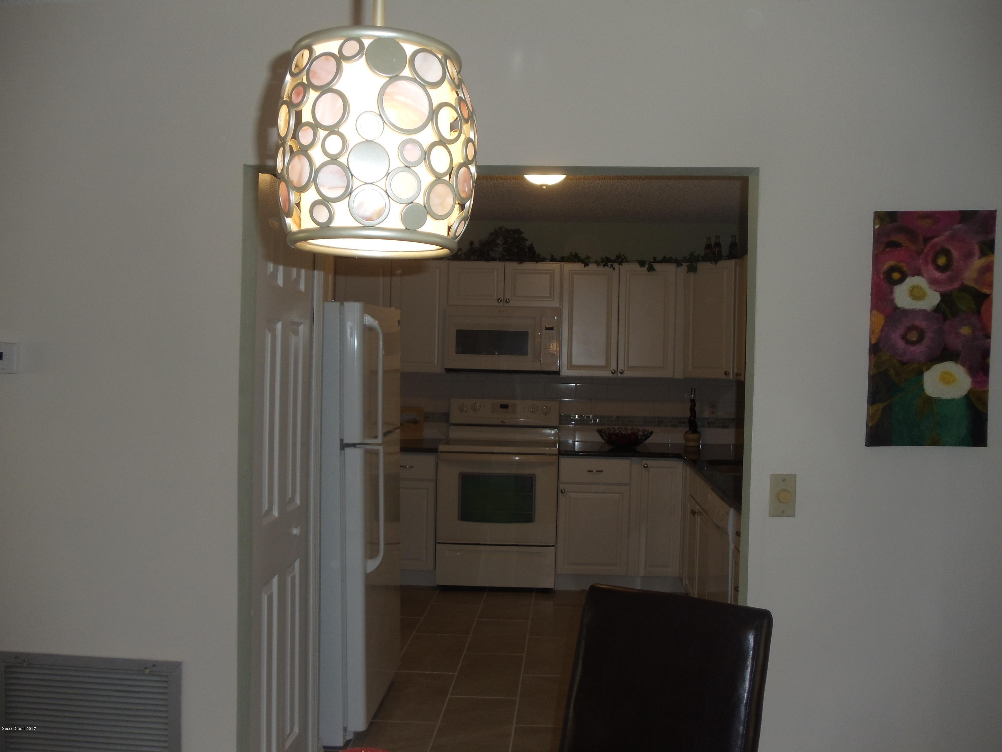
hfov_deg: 42.9
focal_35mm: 44
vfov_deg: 32.9
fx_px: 1274
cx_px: 501
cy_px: 376
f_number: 3.5
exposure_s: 1/30
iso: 80
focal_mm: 6
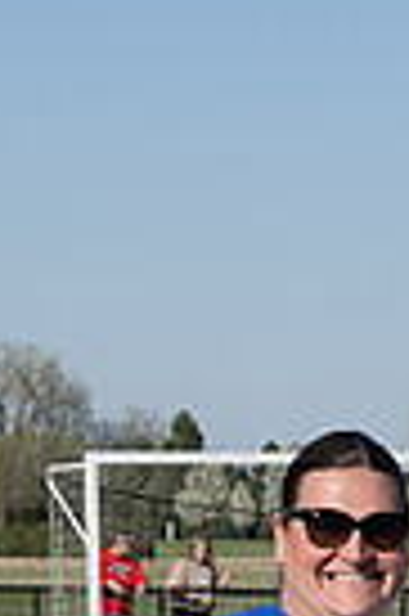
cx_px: 334
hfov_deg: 4.8
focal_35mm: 287
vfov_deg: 7.1
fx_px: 4903
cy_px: 945
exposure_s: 1/400
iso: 100
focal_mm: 39
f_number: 8
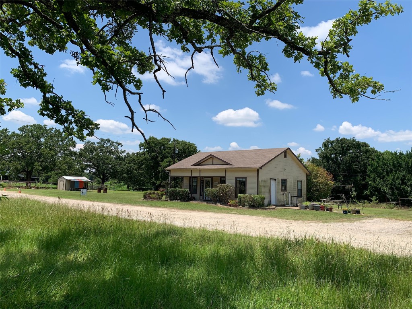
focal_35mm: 26
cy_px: 154
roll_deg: -1.3
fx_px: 309
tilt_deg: +4.9
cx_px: 206
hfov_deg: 67.3
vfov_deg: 53.1
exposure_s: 1/2545
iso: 25
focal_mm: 4.25
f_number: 1.8
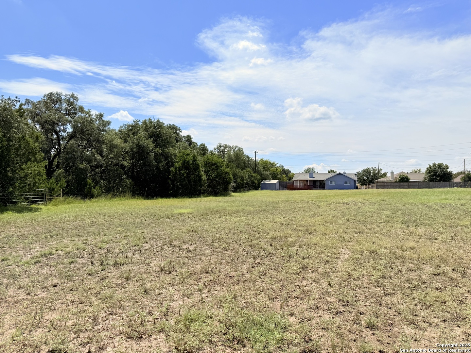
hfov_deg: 71.6
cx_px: 236
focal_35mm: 24
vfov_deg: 56.8
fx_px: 327
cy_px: 176
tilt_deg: +3.1
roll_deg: -1.6
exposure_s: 1/11905
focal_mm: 6.76
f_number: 1.78
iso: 80
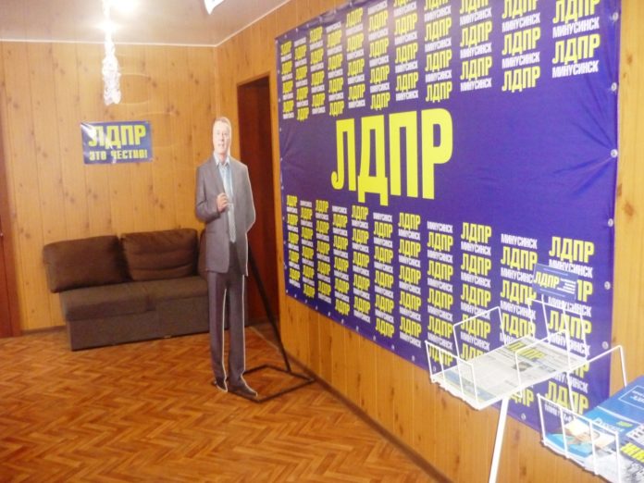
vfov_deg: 42.9
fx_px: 614
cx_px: 322
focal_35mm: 33
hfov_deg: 55.4
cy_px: 242
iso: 800
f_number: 2.8
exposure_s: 1/30
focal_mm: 5.5
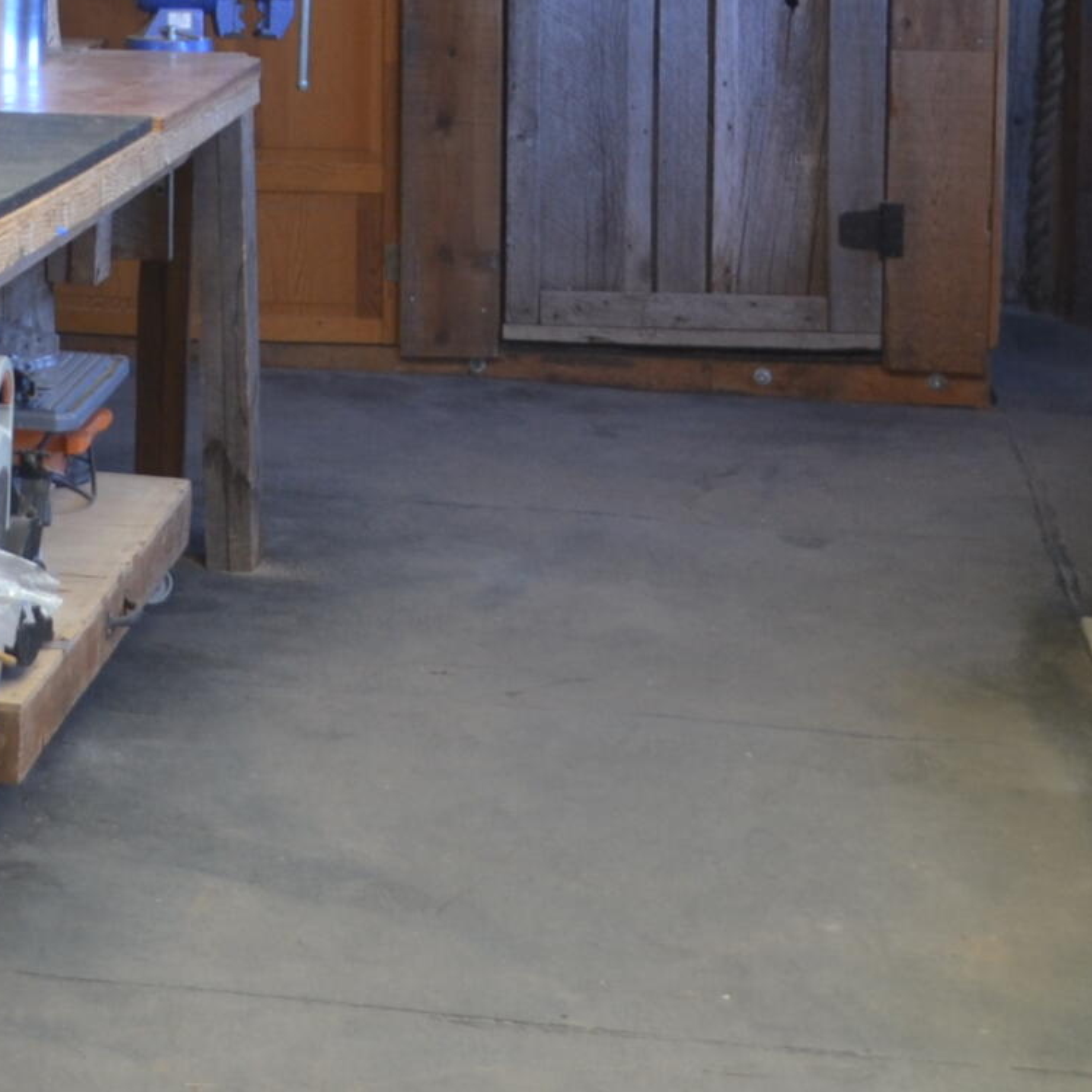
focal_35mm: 102
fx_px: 3640
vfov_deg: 16.4
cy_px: -210
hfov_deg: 16.8
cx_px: 45
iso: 250
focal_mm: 20
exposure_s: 1/30
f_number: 3.8
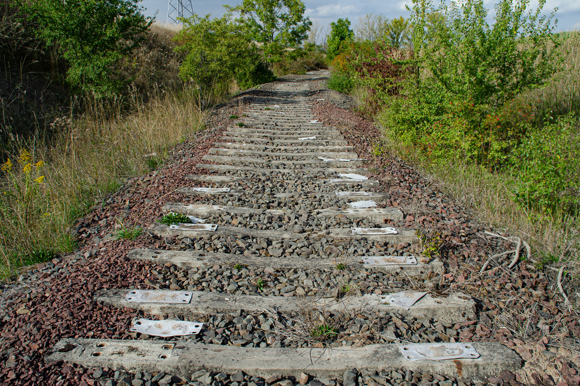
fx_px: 435
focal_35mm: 27
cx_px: 290
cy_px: 193
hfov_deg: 67.4
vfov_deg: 47.9
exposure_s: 1/320
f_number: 10
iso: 200
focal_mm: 18
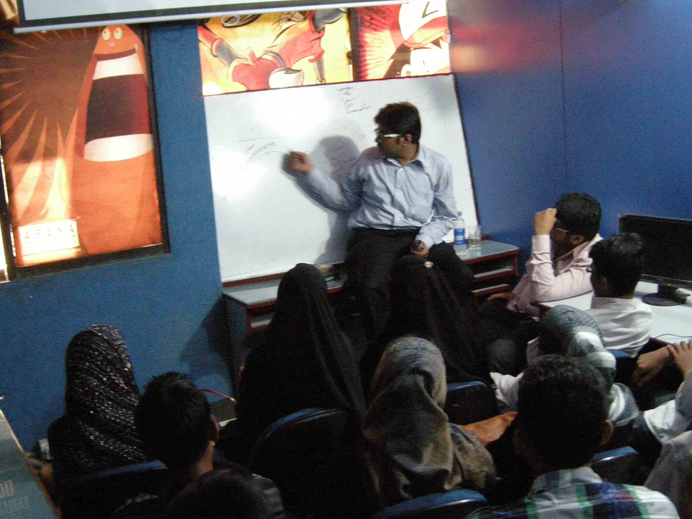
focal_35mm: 48
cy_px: 283
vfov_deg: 30.3
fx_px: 960
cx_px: 389
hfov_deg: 39.6
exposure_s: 1/9.3
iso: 800
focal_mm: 7.5
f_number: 2.7
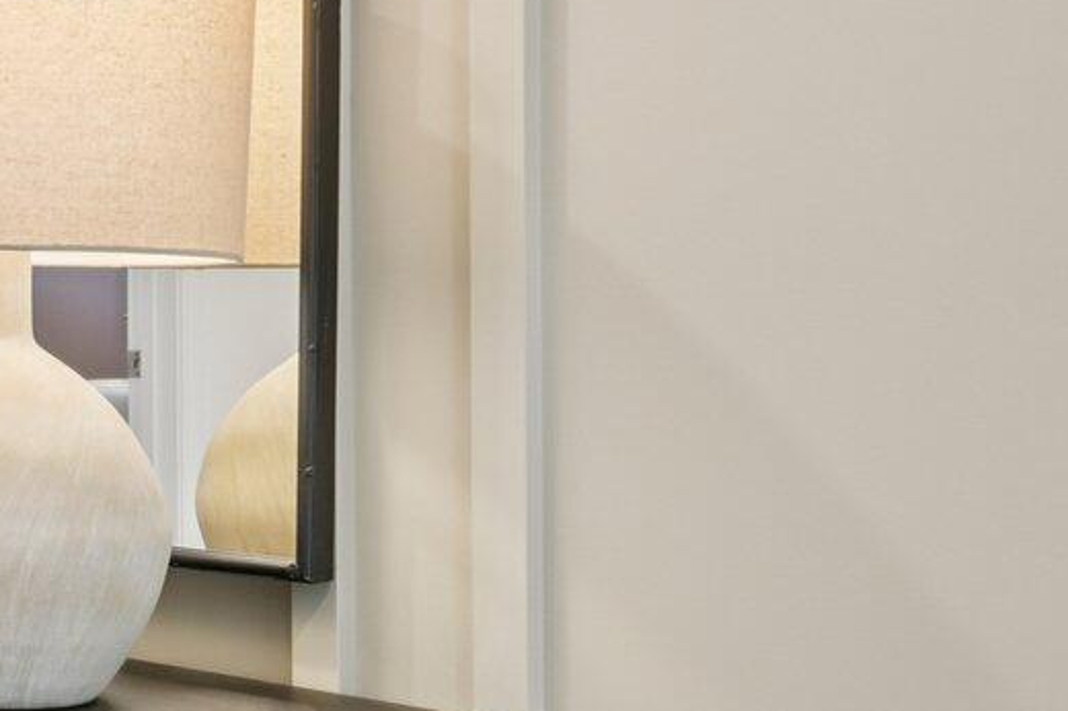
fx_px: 1986
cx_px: -674
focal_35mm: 67
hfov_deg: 22.5
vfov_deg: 20.3
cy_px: 287
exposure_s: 1/8
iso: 400
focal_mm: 17
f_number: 8
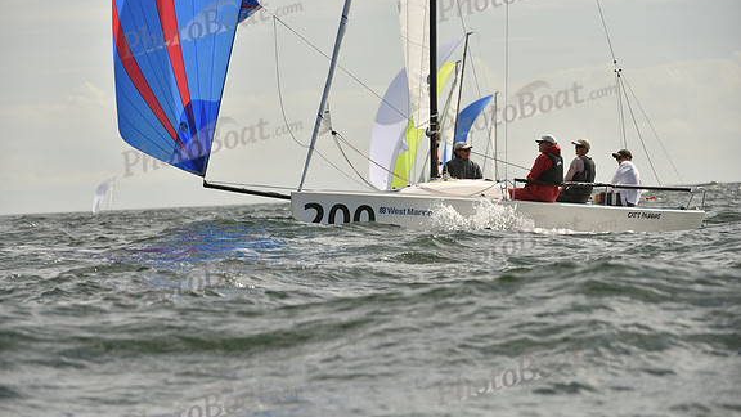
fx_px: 4146
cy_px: 192
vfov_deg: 5.8
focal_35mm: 211
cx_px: 370
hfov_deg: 10.2
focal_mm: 200
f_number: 6.3
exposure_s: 1/2500
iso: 320
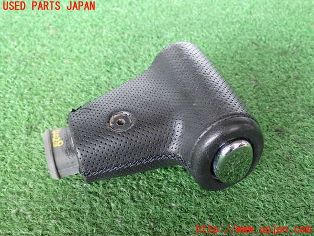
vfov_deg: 35.1
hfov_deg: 45.8
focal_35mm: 41
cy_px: 118
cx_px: 157
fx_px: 372
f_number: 2.8
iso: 640
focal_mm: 7.31
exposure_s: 1/40
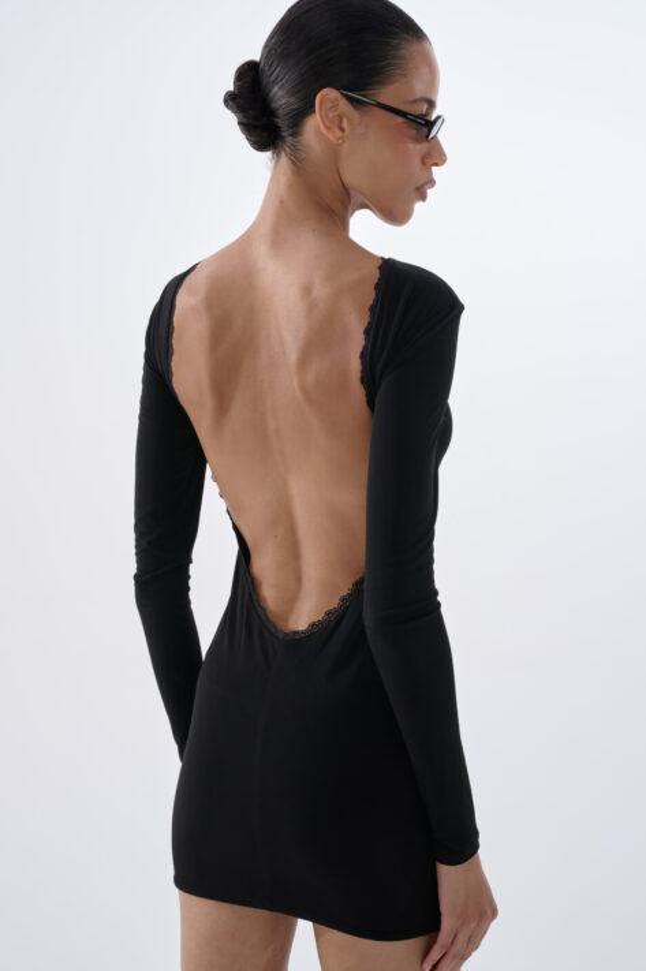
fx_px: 1671
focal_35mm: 62
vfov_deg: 32.4
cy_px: 486
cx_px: 323
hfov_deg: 21.9
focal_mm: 62
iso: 200
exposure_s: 1/125
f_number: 11
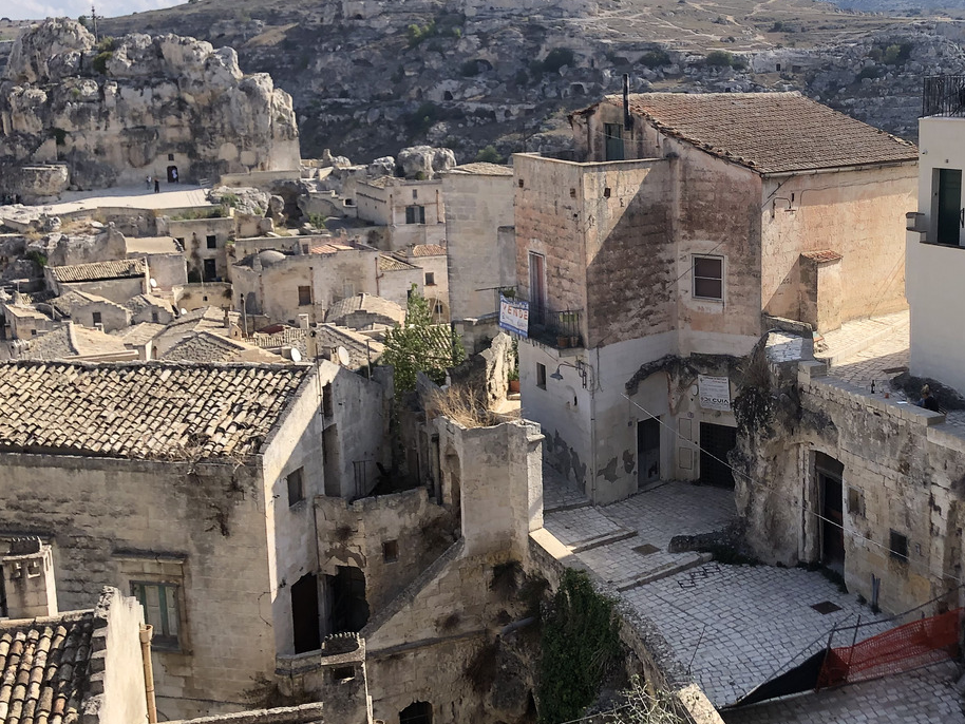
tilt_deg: -12.2
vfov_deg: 29.7
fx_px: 1366
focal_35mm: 49
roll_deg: +1.1
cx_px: 701
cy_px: 350
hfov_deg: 38.1
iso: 20
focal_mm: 4
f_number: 1.8
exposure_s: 1/1517
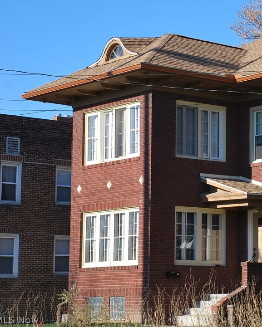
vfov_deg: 17.5
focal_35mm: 110
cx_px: 238
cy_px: 163
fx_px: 1066
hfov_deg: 13.9
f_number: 7.1
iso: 100
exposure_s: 1/200
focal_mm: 52
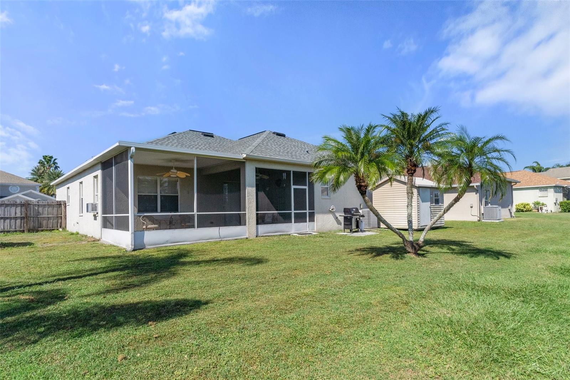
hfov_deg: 85.4
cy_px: 190
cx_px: 285
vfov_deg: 63.2
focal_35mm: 20
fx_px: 309
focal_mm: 13
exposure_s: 1/1250
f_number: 8
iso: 640
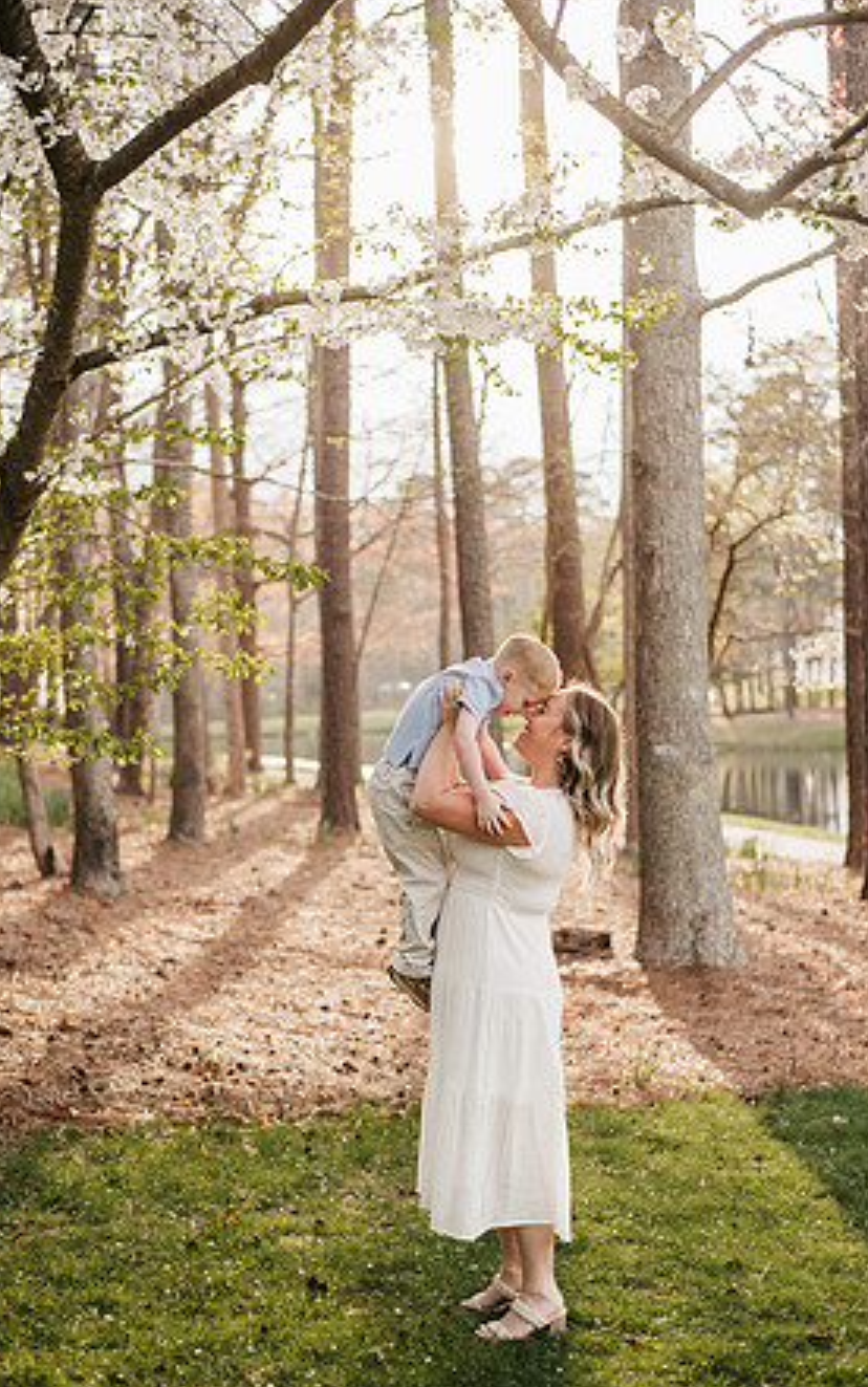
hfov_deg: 24.9
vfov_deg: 38.9
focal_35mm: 52
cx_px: 412
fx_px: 1966
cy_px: 701
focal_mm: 50
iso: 125
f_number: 2.2
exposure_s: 1/400
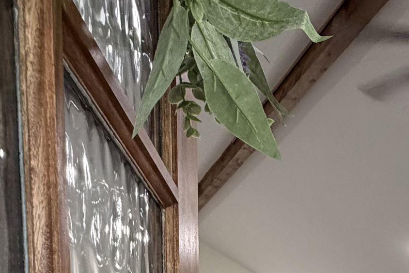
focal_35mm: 53
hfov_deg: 34.8
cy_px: 487
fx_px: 602
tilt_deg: -5.6
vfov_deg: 19.4
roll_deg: -1.2
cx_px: 387
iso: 200
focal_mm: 2.22
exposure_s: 1/60
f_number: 2.2
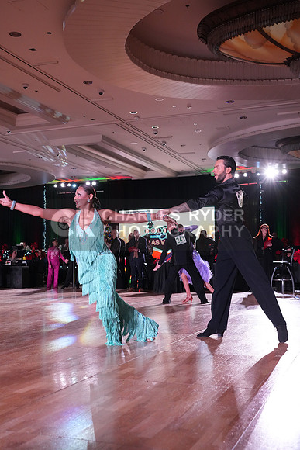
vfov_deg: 47.4
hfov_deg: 32.6
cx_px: 150
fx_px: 512
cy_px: 225
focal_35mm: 41
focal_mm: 41
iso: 5000
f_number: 5
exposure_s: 1/320
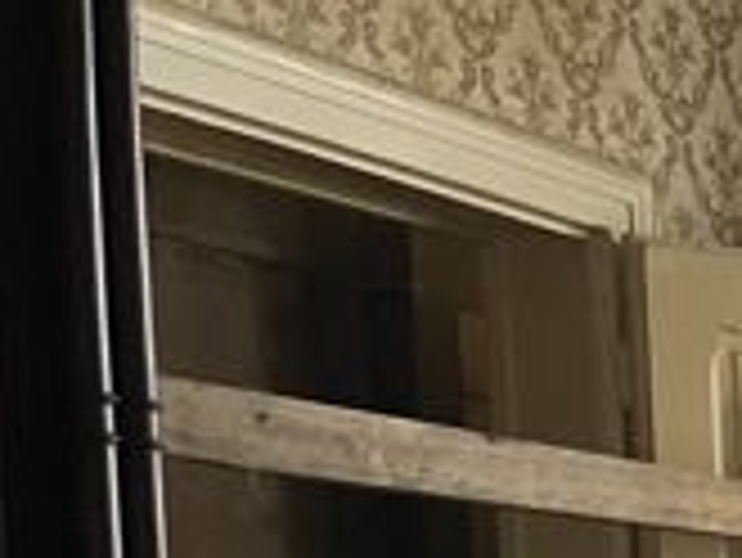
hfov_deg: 12.6
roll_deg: +1.8
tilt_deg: -5.0
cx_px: 1718
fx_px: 2703
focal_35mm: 126
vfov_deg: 10.9
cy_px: 1058
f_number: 1.6
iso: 125
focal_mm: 5.1
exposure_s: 1/66
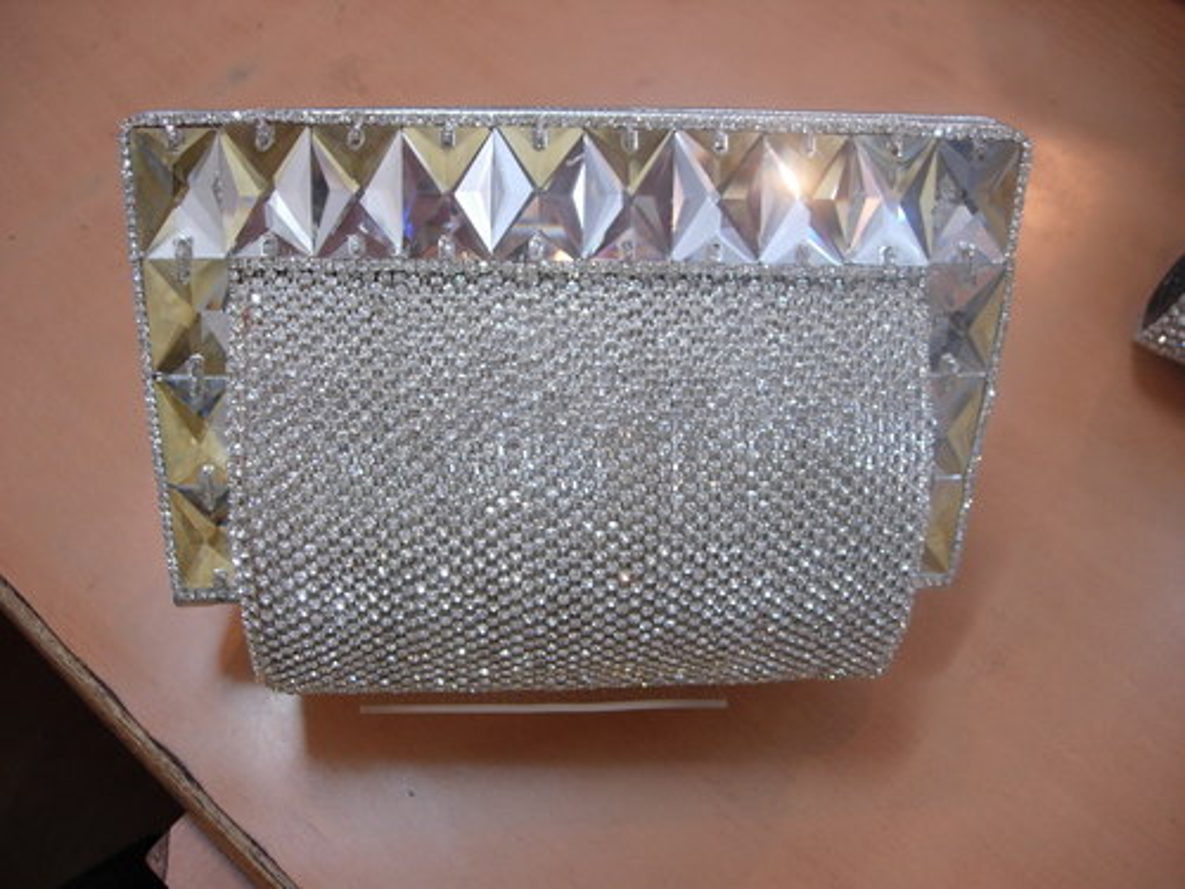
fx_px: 1301
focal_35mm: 38
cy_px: 444
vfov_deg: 37.7
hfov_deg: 49.0
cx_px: 592
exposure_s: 1/32
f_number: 2.8
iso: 86
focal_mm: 7.8
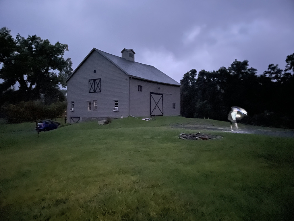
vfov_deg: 53.1
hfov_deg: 67.3
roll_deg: +0.2
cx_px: 147
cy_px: 110
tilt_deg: -0.1
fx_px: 221
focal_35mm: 26
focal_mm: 4.2
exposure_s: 1/4
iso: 3200
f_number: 1.6
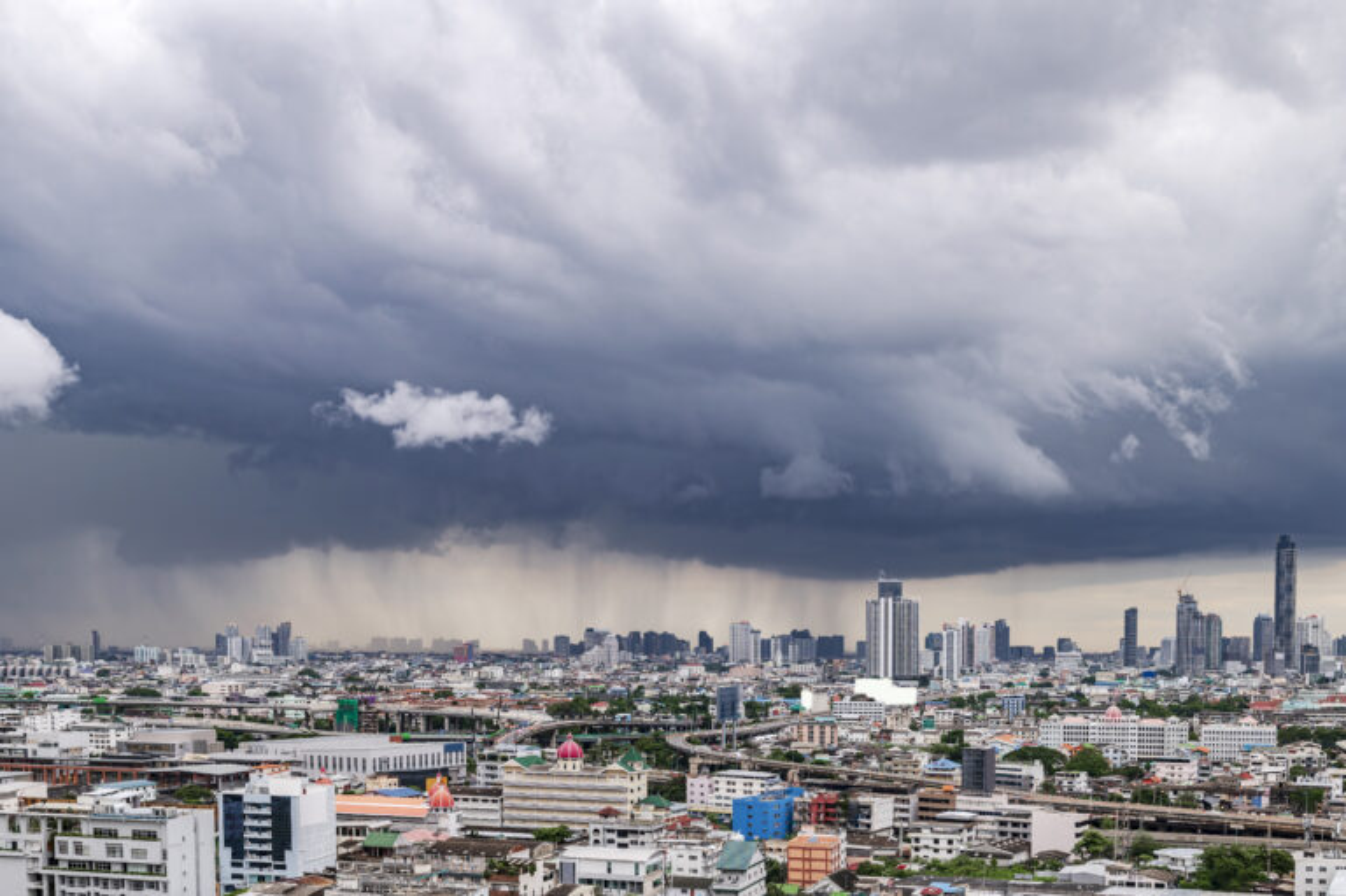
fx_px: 1420
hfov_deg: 50.7
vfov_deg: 35.0
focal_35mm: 38
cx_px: 673
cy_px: 448
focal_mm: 38
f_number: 8
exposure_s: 1/8
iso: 125
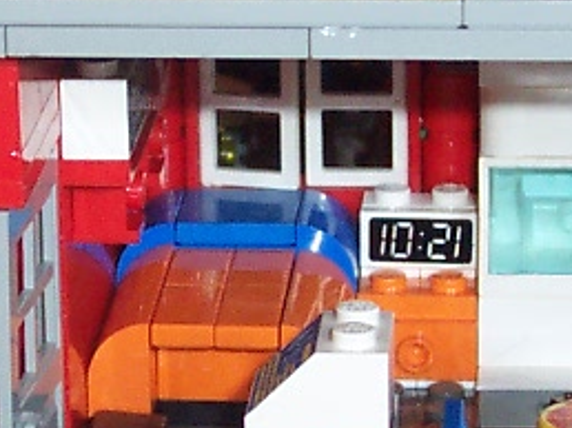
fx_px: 3533
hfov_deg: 9.2
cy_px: 204
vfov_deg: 6.9
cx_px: 180
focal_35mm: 214
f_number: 3
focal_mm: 7
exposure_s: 1/60
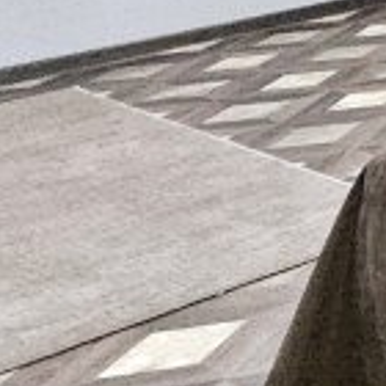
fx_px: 1060
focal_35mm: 84
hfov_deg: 10.5
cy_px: -237
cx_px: 1249
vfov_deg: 17.8
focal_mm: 2.2
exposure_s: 1/25
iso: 1000
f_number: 2.2
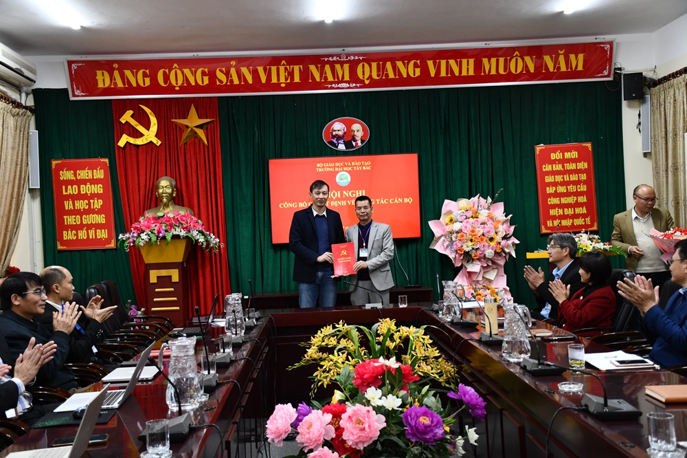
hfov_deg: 48.5
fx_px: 763
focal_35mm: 40
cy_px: 229
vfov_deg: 33.4
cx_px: 344
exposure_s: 1/125
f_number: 4
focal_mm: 27
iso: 1600
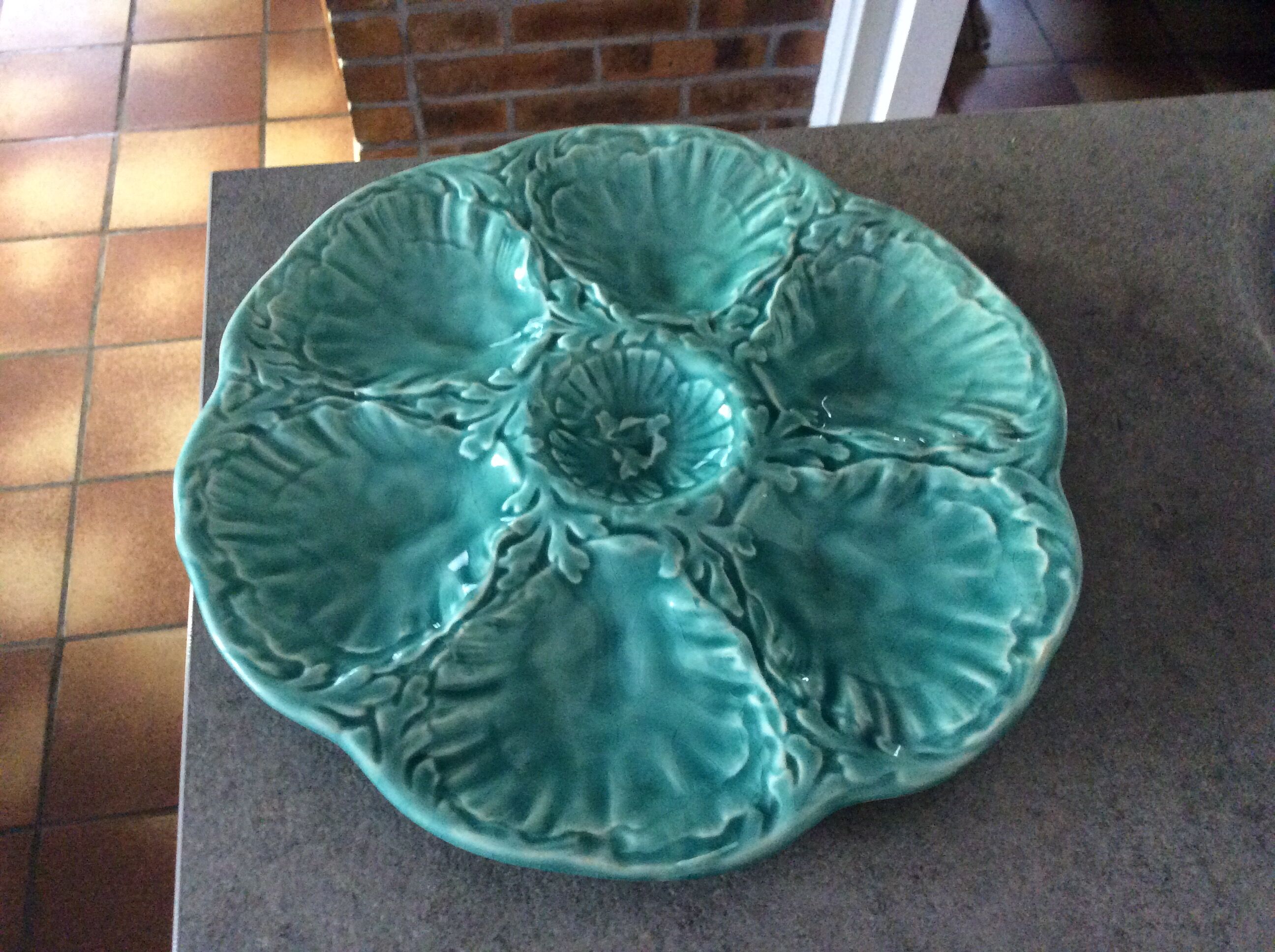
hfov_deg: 56.9
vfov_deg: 44.1
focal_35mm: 32
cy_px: 476
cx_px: 638
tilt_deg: -55.1
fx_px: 1177
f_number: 2.4
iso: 320
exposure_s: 1/25
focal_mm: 3.3
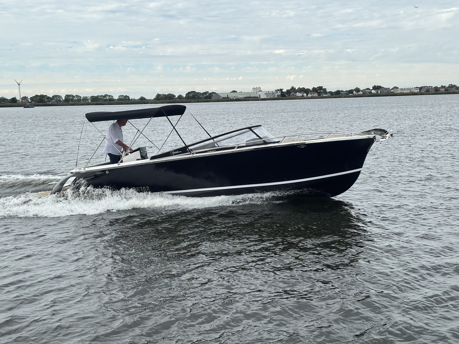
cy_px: 172
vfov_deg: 28.0
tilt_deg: -6.6
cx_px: 230
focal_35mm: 52
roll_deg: +1.8
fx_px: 690
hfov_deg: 36.8
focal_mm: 5.96
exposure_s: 1/2151
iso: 32
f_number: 1.6
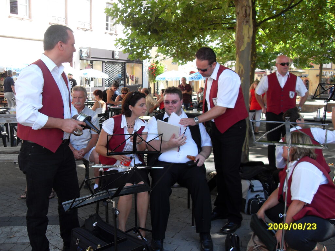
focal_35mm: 34
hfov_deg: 54.0
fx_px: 329
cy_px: 126
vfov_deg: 41.8
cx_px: 168
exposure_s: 1/250
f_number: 2.8
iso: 80
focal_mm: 6.3
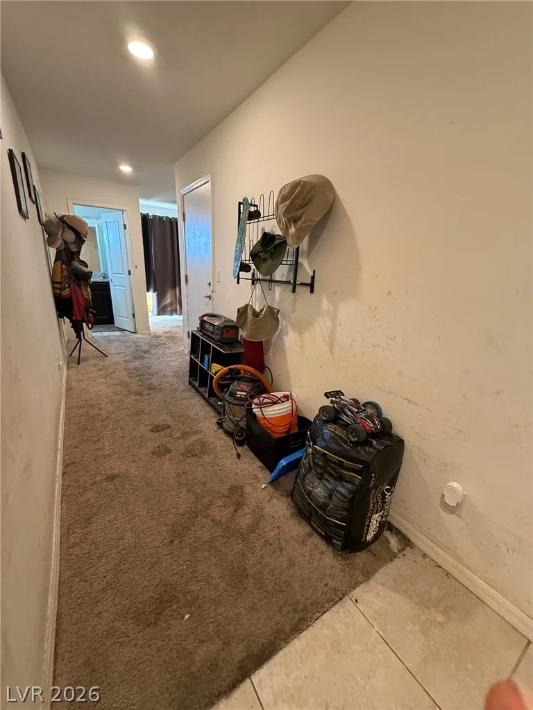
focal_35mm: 14
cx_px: 266
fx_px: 287
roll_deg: -3.1
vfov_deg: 102.1
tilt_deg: -16.0
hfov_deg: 85.7
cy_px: 355
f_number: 2.2
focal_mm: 2.22
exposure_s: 1/60
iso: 400
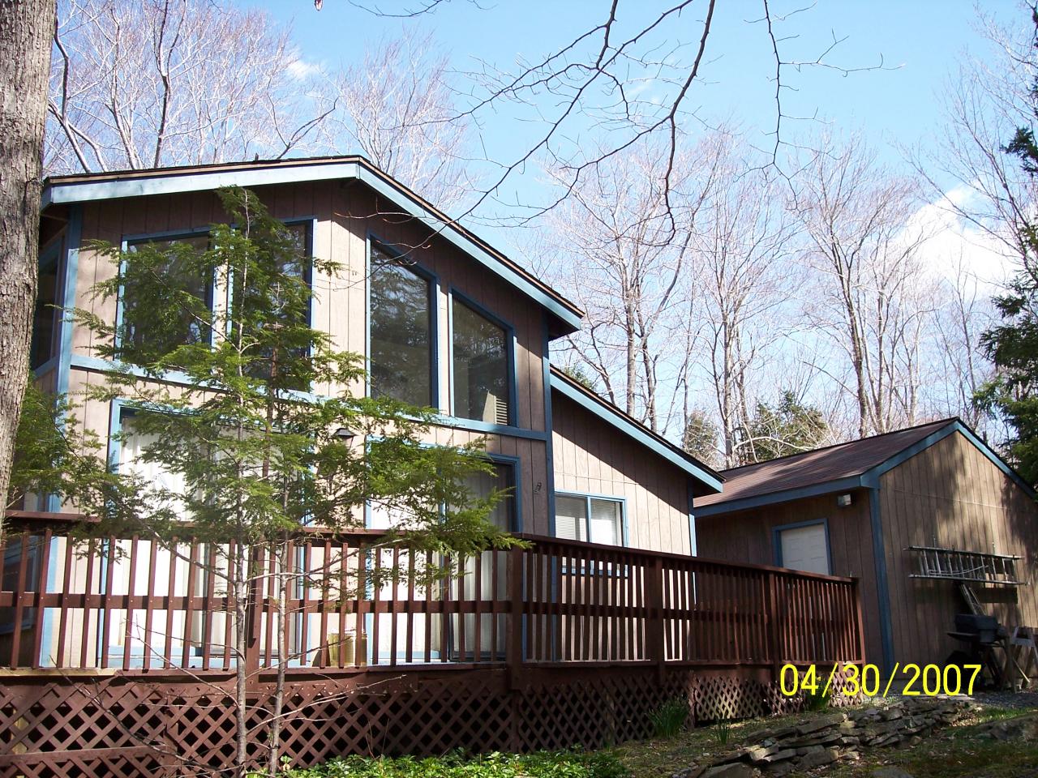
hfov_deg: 47.9
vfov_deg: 36.8
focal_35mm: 39
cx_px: 519
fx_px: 1169
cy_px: 389
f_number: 3.4
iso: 100
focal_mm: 8
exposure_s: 1/350
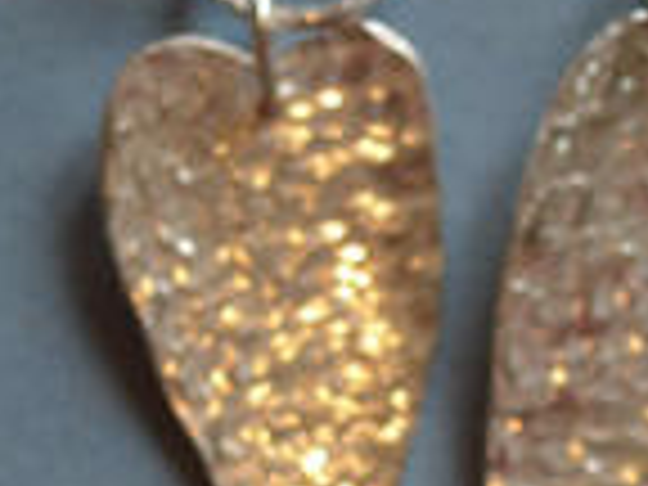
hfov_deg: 9.5
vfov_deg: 7.1
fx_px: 3875
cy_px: 486
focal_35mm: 207
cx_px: 448
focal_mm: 14.9
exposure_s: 1/82.9
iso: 64
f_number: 3.7
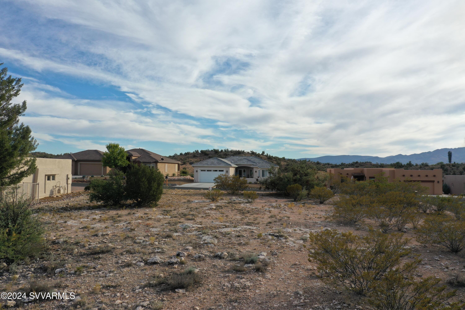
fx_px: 362
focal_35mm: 28
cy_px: 155
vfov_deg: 46.4
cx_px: 232
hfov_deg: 65.5
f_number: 5.6
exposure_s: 1/500
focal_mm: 10.26
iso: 100
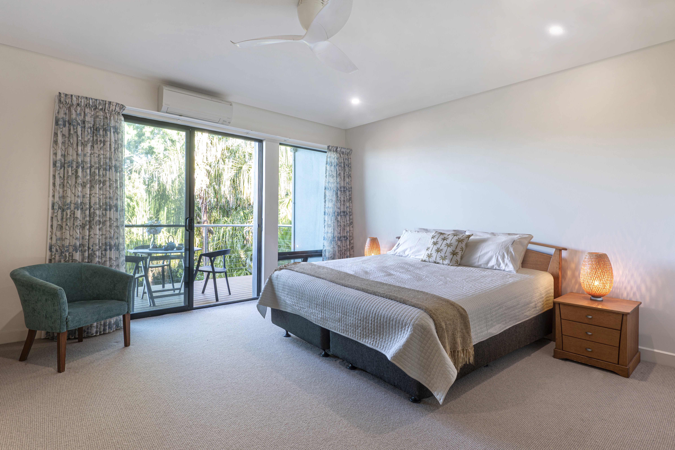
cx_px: 338
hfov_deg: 90.0
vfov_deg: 67.4
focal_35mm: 18
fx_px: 338
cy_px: 225
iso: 100
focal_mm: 18
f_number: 10
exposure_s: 1/1.67
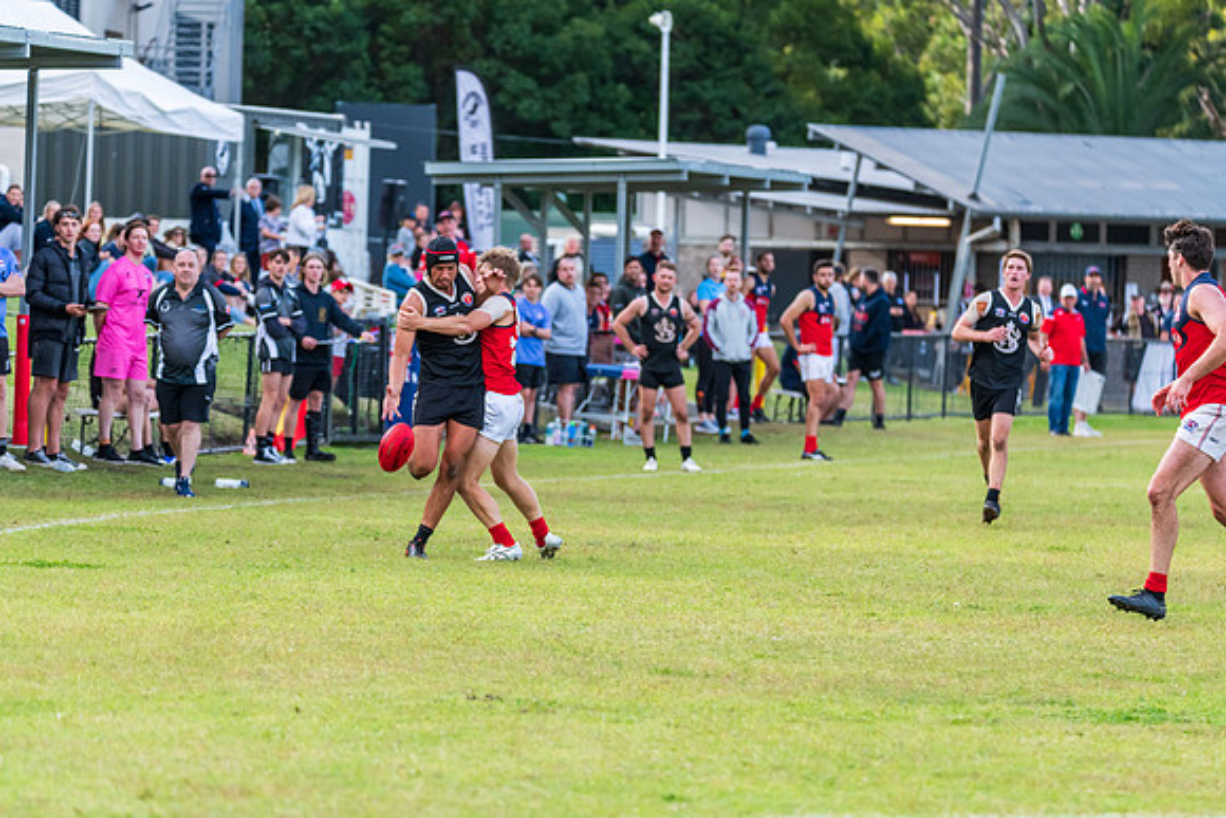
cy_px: 409
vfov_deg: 5.7
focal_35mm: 240
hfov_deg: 8.6
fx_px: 8175
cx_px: 613
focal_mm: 240
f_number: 5.6
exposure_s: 1/1250
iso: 1000
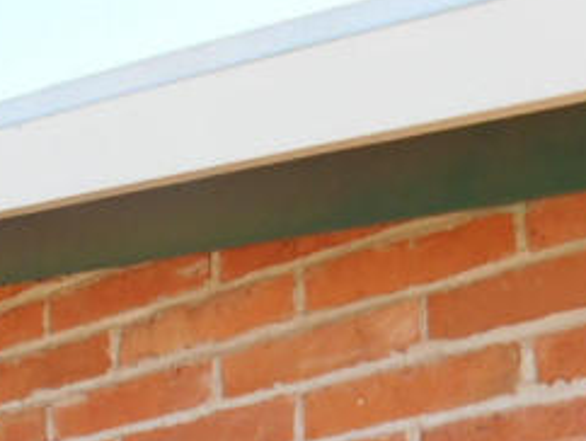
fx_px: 1864
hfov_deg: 17.4
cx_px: -17
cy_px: 872
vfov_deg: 12.0
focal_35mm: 110
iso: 80
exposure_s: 1/160
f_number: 3.4
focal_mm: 4.7
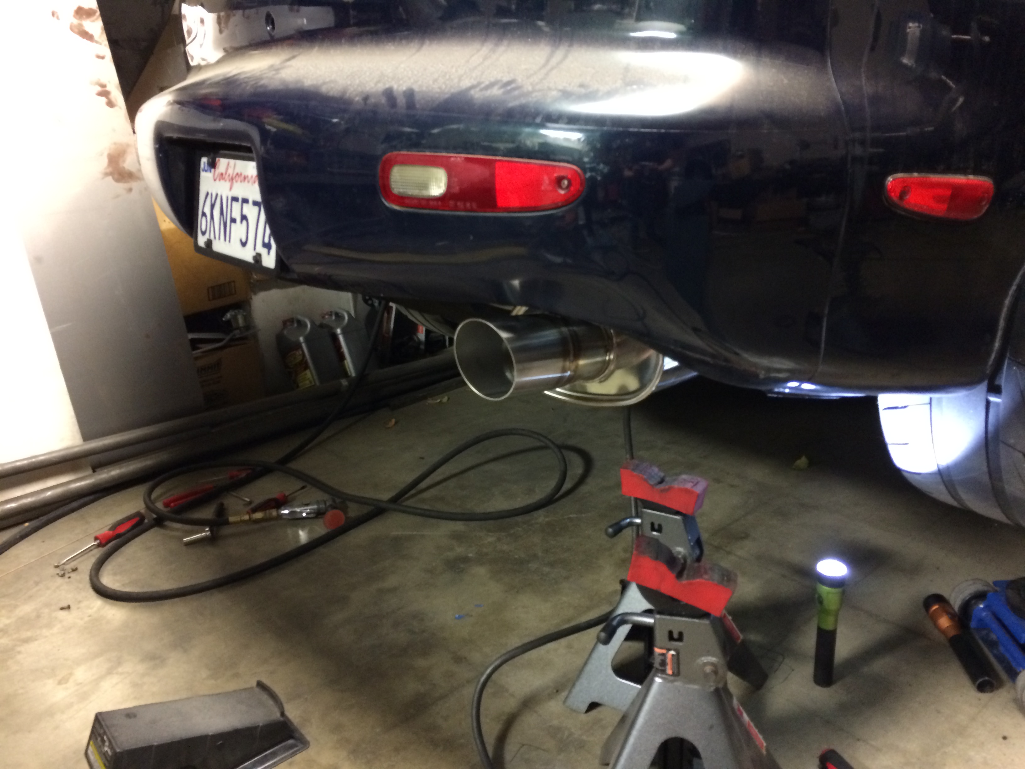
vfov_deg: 48.2
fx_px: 859
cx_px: 512
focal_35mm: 29
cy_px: 384
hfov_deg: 61.7
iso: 250
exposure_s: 1/15
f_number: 2.2
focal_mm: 4.15
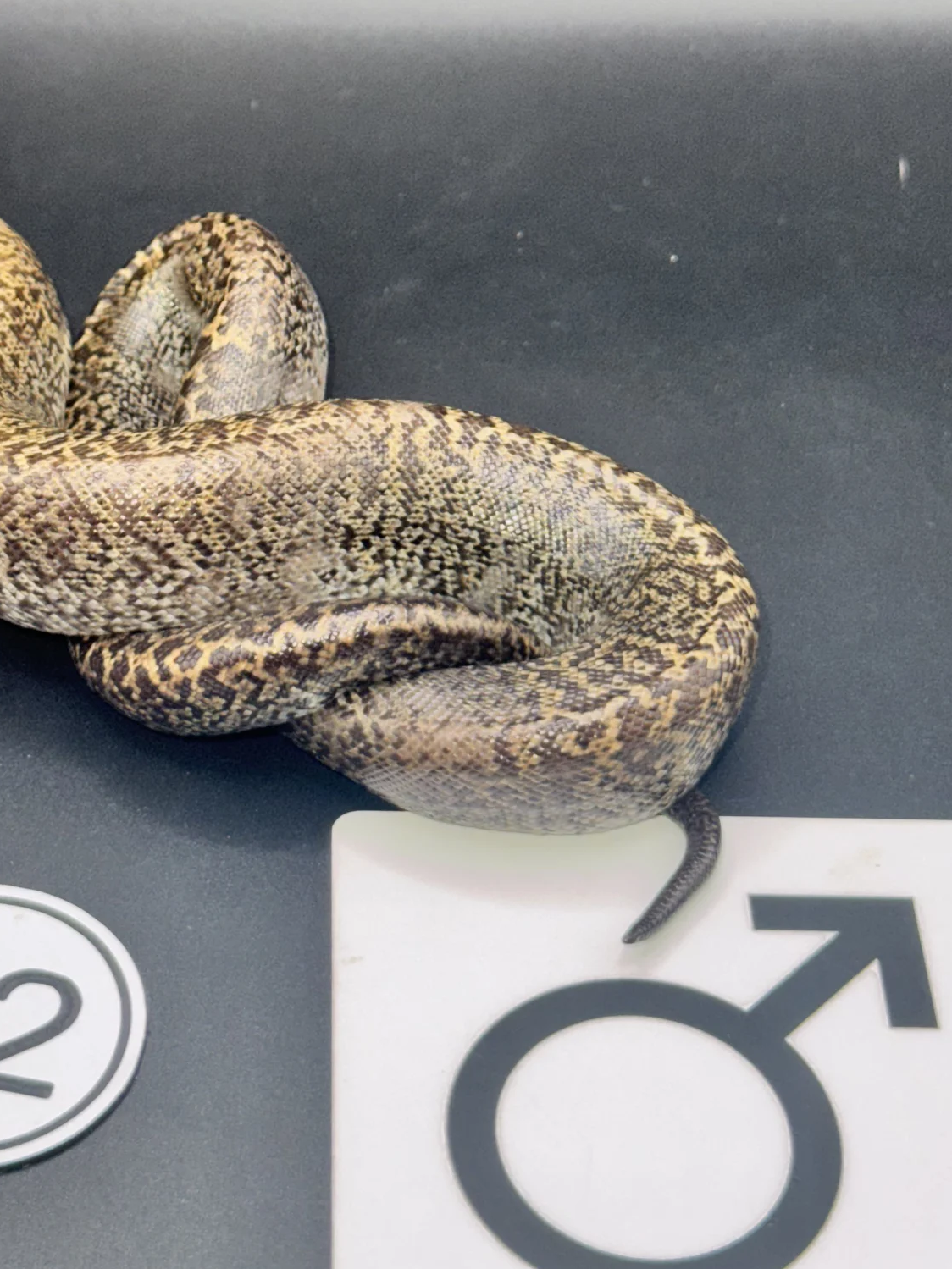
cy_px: 339
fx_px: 3007
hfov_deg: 17.9
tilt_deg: -40.0
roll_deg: -2.6
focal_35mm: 82
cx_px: 327
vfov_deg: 23.6
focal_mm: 6.76
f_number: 1.78
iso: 50
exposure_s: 1/127
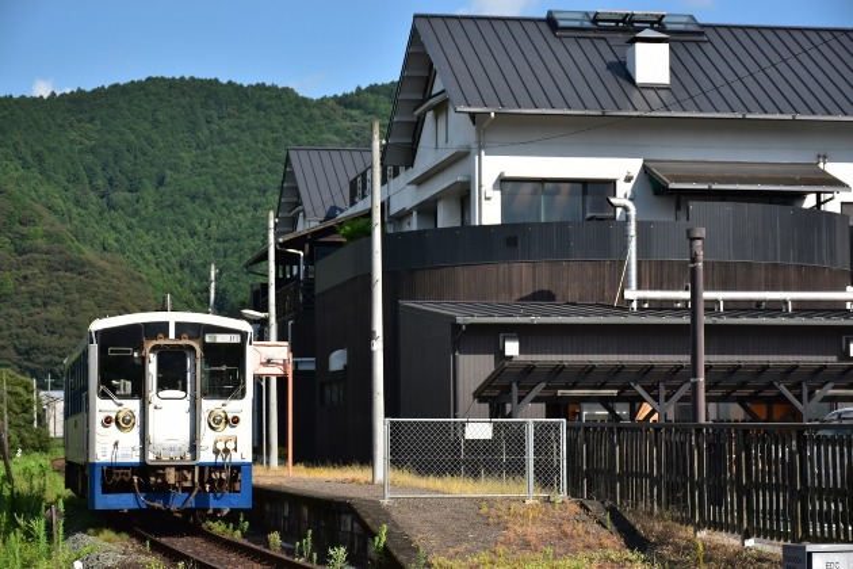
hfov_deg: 24.2
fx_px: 1990
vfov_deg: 16.3
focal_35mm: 84
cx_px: 426
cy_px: 284
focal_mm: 56
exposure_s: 1/2500
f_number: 4.8
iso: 400
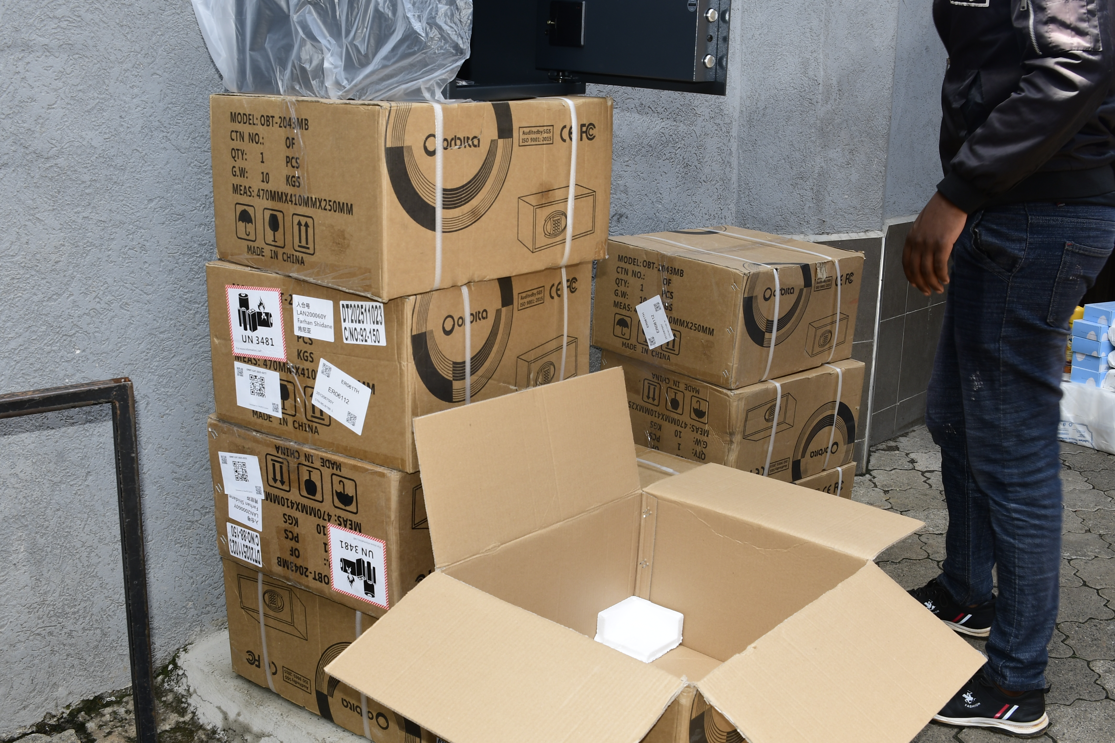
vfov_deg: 36.9
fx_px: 1115
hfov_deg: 53.1
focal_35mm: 36
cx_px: 558
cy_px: 372
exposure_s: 1/50
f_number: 9
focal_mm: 18
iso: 110
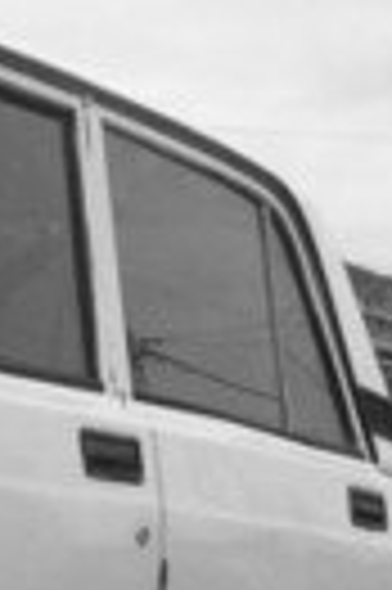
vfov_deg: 11.6
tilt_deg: -0.2
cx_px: 360
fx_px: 2833
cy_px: 772
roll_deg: -0.8
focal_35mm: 173
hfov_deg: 7.9
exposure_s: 1/2358
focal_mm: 4.12
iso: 50
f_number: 2.4
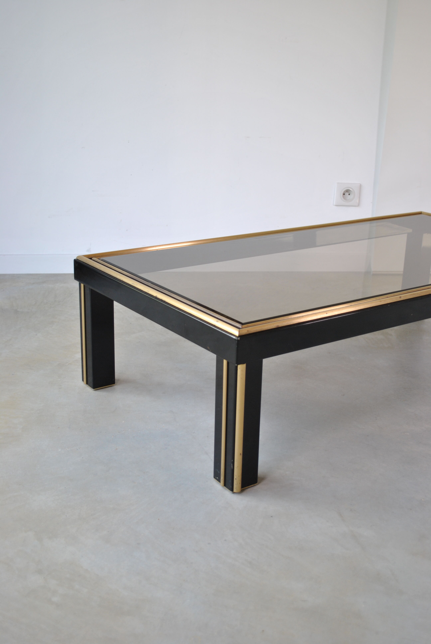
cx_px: 216
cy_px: 322
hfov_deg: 30.9
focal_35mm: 44
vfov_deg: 44.9
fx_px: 779
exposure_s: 1/80
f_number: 4.5
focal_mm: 29
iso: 200
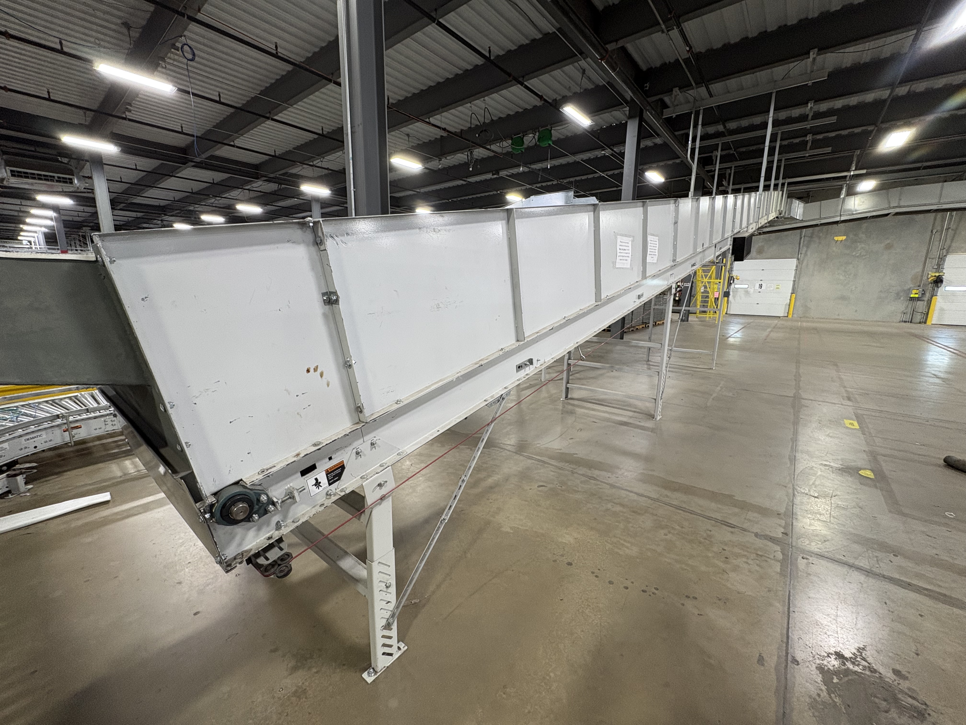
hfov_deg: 102.1
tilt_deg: -11.8
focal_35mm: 14
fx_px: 391
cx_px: 483
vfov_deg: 85.7
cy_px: 362
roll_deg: -0.1
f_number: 2.2
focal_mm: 2.22
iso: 160
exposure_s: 1/60
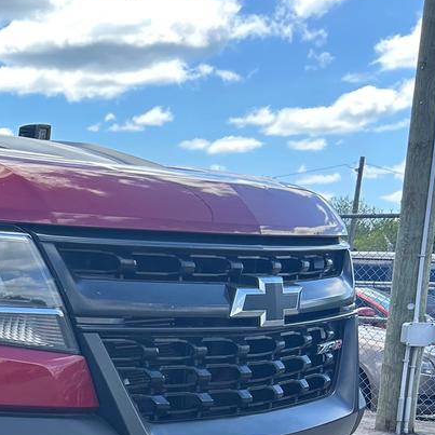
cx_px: -194
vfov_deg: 22.8
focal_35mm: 73
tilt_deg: -9.3
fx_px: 1038
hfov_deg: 20.6
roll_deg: -0.9
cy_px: 433
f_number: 1.5
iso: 50
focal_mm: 5.7
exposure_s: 1/982
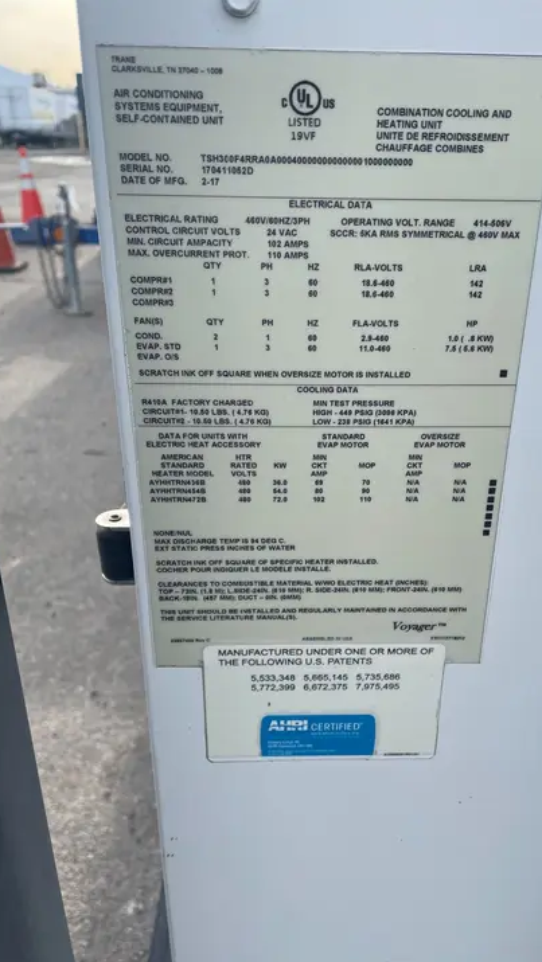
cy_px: 490
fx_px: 741
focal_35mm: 29
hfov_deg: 40.1
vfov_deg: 66.1
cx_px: 309
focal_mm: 4.2
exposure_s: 1/1147
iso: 32
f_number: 1.6
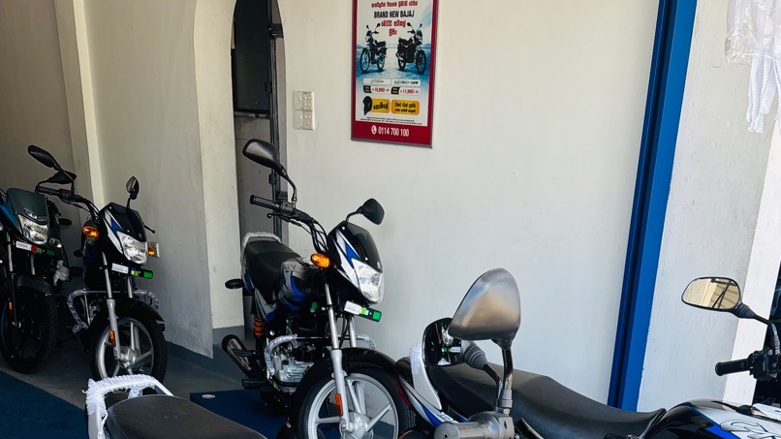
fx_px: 932
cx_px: 457
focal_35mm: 45
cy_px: 613
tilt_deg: -28.3
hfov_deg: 45.3
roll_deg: -5.0
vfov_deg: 22.8
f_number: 1.6
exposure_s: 1/148
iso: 40
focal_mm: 5.96
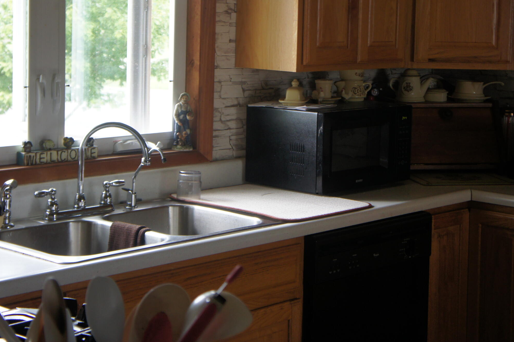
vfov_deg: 18.2
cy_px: 111
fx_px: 1067
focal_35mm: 75
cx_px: 270
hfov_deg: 27.1
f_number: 4.5
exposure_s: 1/60
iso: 320
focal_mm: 33
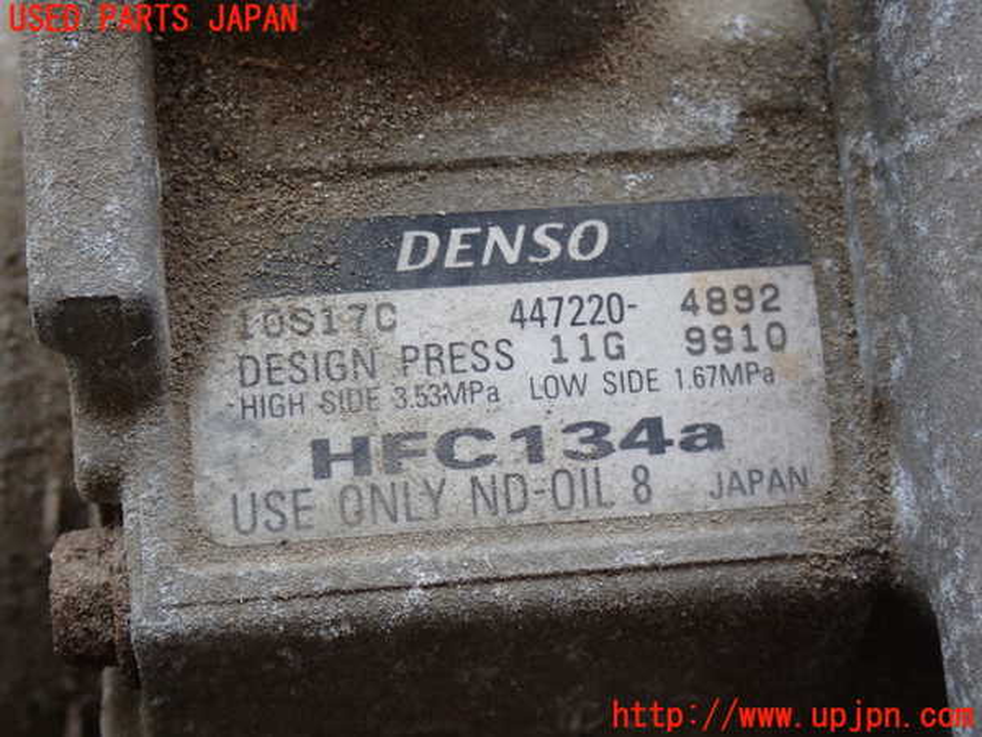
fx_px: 1645
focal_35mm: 58
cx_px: 491
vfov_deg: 25.2
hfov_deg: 33.2
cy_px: 368
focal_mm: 10.35
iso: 125
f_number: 3.5
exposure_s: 1/125
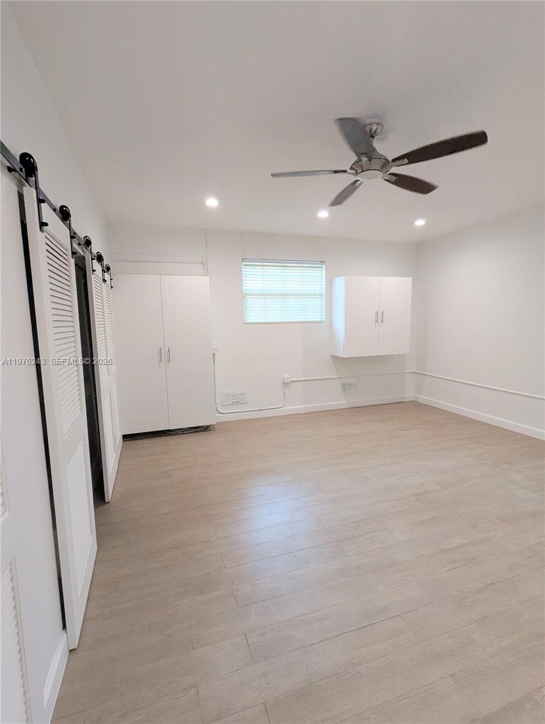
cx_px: 272
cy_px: 362
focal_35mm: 16
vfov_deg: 94.4
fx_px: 335
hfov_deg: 78.2
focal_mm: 2.35
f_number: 2.2
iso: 240
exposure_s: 1/120
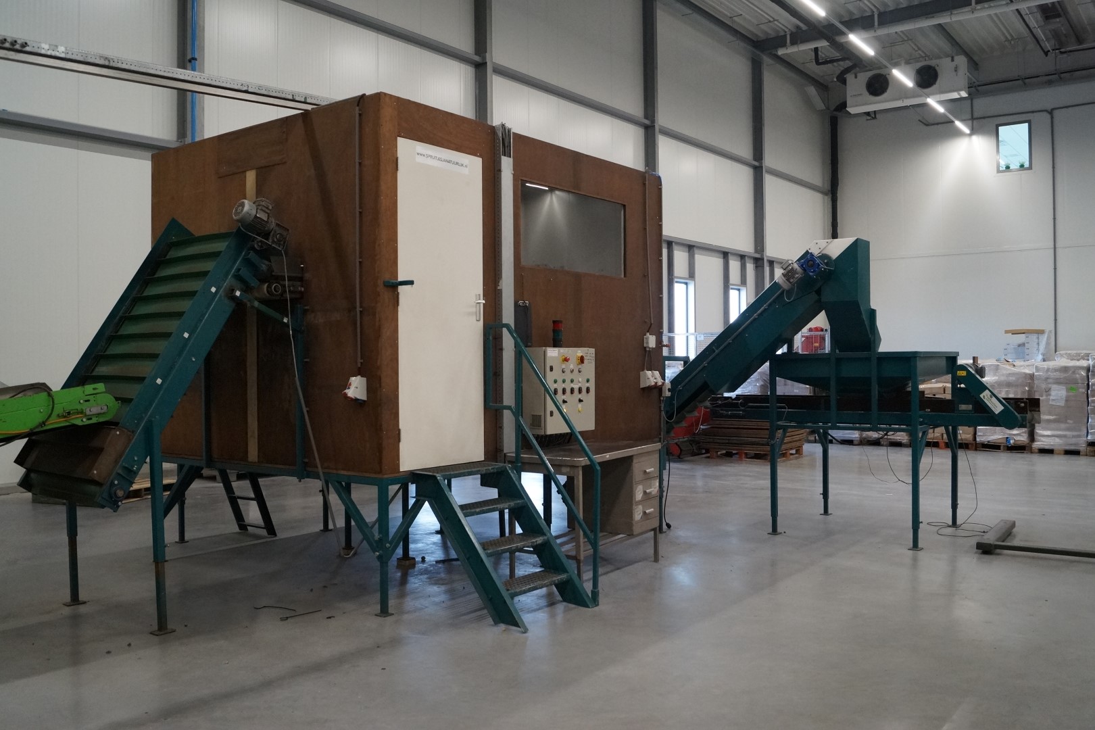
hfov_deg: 61.9
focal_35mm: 30
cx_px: 548
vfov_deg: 43.6
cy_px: 365
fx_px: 912
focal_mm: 20
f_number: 4
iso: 1600
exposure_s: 1/160
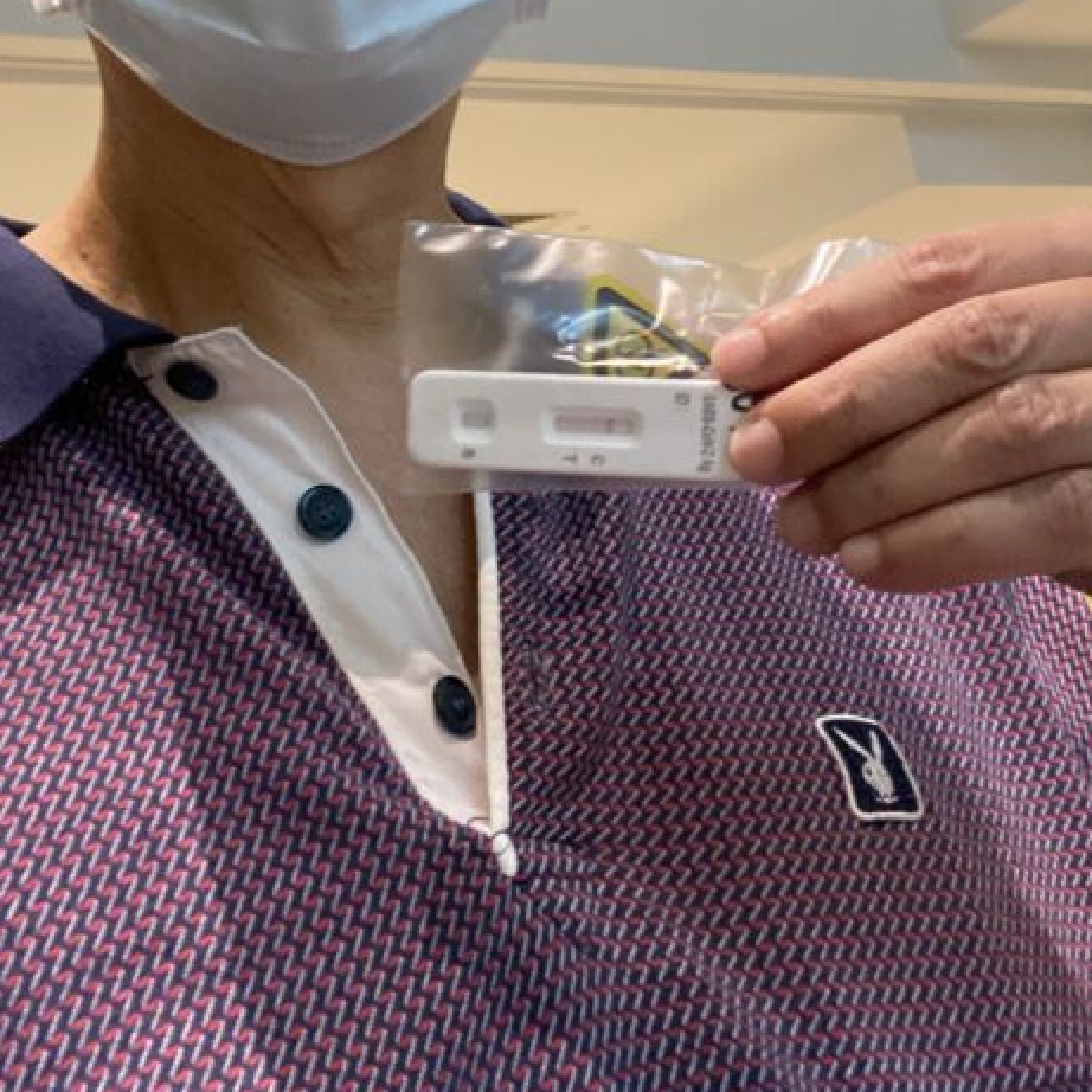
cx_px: 467
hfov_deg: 36.7
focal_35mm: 46
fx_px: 1642
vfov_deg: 35.4
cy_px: 194
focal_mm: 2.71
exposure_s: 1/33
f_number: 2.2
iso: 400
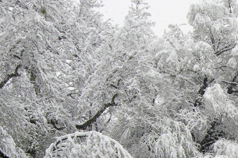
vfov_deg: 12.9
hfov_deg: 18.5
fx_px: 660
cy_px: 232
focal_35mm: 100
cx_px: 337
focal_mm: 22
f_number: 8
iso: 400
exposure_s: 1/320
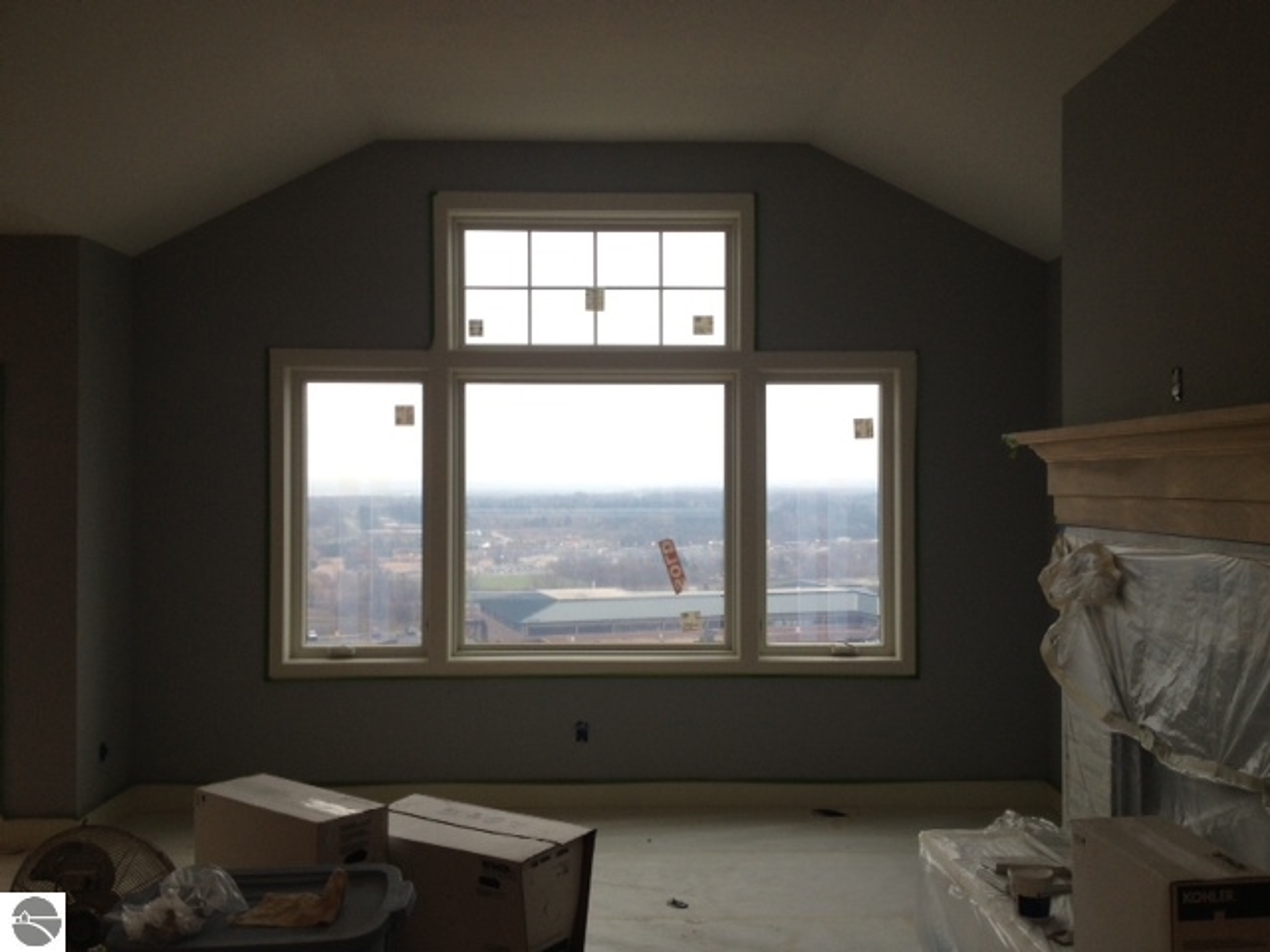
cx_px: 635
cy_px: 476
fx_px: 1284
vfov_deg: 40.7
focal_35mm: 35
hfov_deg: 52.6
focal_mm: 4.28
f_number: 2.4
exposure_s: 1/60
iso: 64
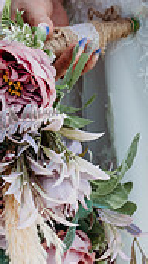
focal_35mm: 191
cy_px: 220
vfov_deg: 11.2
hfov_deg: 6.3
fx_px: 1336
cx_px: -57
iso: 180
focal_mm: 70
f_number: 5
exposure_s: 1/800
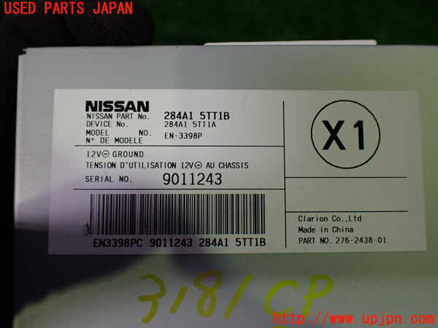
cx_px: 219
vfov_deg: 46.8
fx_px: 380
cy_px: 164
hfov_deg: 60.0
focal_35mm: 30
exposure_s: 1/125
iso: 250
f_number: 2.3
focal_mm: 5.4
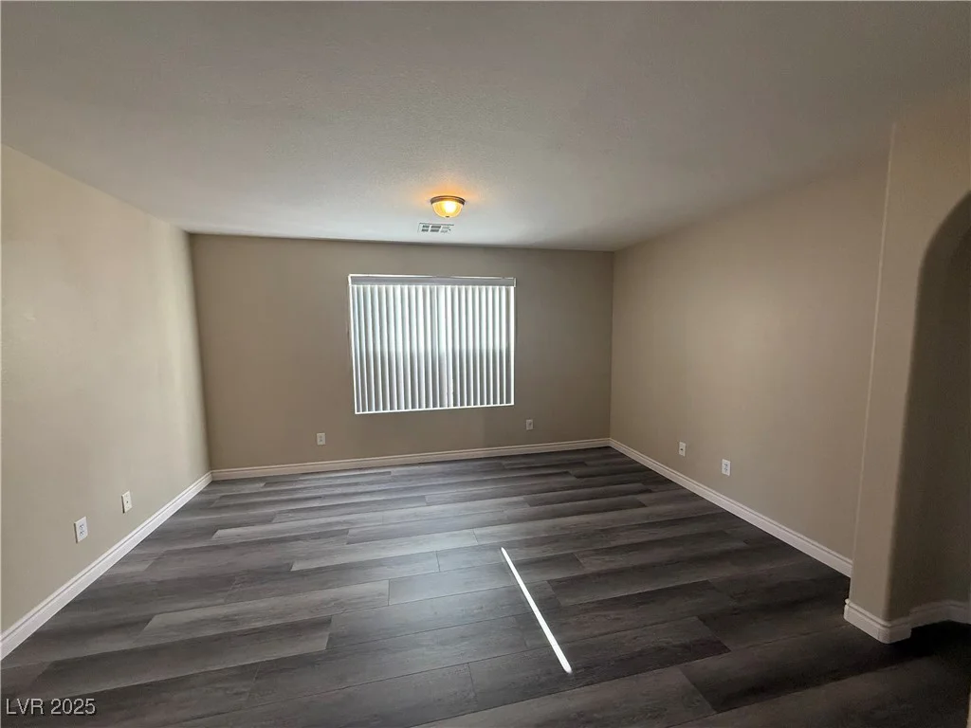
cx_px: 486
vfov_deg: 85.7
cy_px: 364
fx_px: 393
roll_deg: -0.1
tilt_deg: -5.4
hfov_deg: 102.1
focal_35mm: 14
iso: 250
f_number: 2.2
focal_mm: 2.22
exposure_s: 1/120
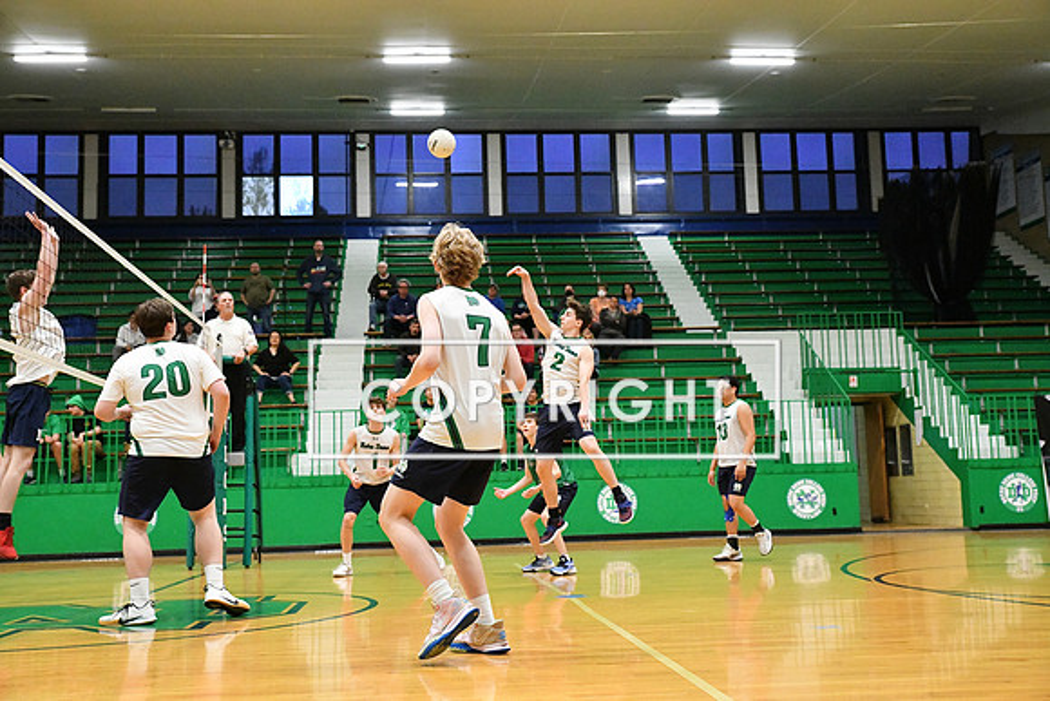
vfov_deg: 29.9
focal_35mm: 45
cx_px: 525
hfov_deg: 43.6
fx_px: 1313
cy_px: 350
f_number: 4
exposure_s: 1/1000
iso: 12800
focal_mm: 45
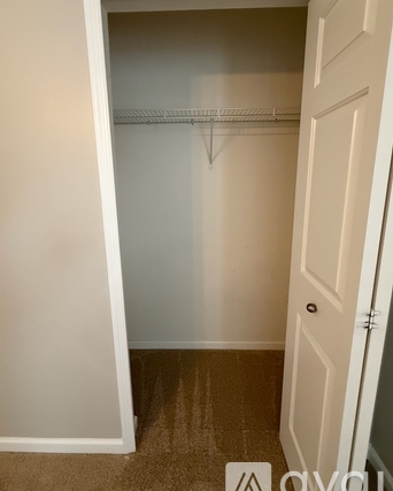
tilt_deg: -7.6
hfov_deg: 80.4
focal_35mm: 16
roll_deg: -0.7
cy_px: 221
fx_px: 232
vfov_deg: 92.8
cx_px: 196
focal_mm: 2.22
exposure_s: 1/60
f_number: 2.2
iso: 640
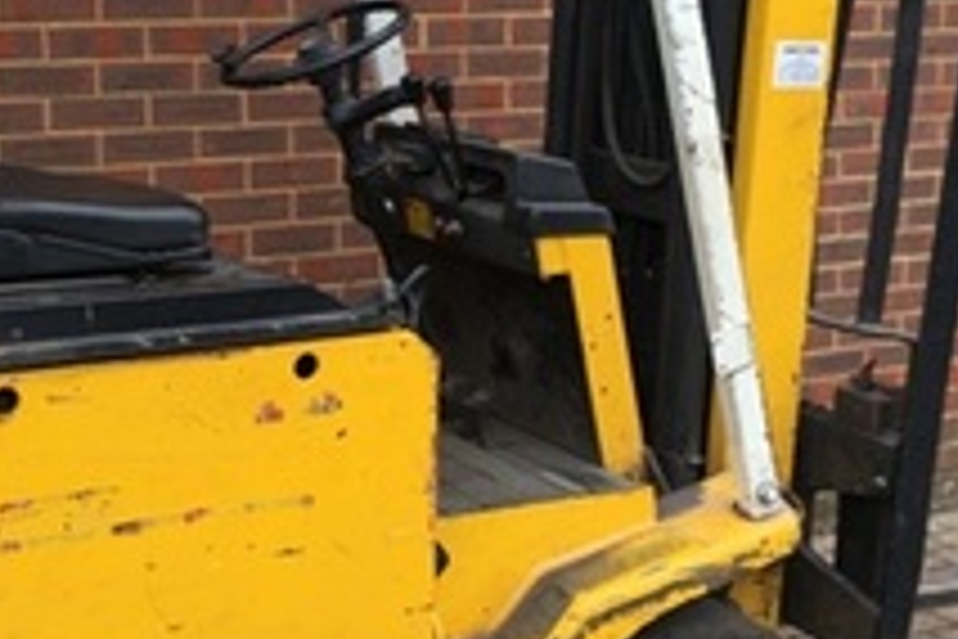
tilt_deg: -8.6
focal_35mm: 68
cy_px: 248
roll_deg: +0.5
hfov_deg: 29.3
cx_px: 261
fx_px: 1809
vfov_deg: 20.0
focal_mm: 4.15
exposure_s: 1/363
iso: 25
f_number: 2.2
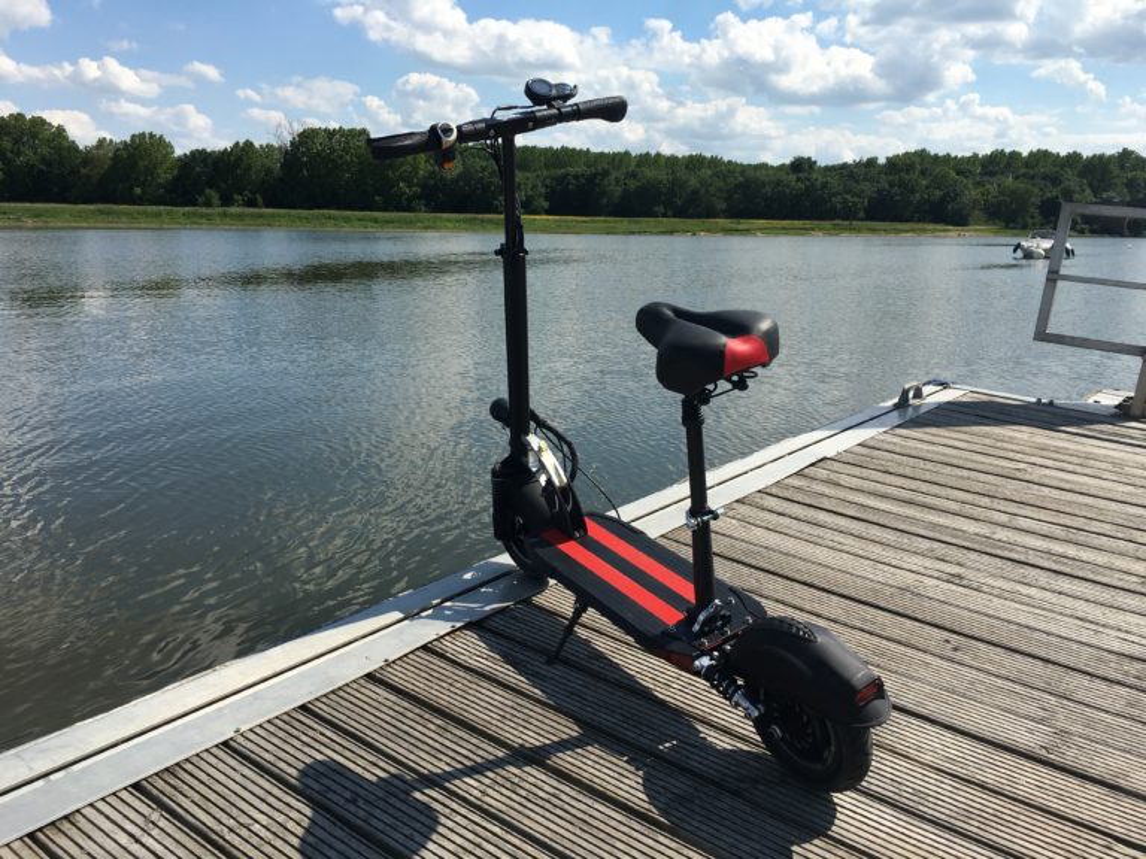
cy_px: 430
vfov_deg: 48.2
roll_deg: -2.6
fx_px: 960
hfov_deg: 61.7
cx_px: 573
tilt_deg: -10.1
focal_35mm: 29
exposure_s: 1/2198
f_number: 2.2
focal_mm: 4.15
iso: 25
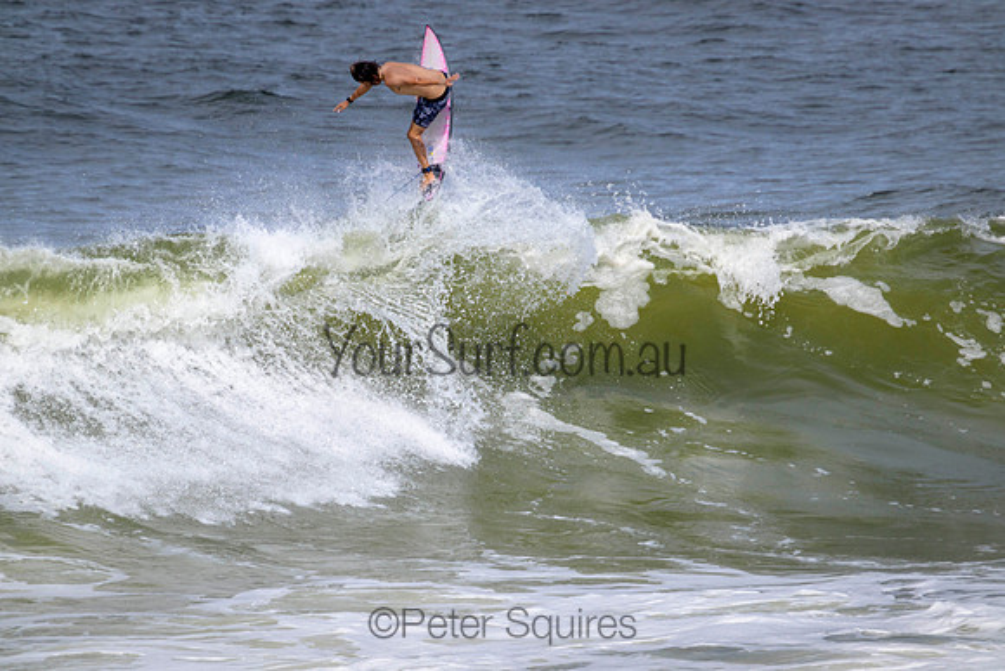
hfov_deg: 2.6
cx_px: 502
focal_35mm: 800
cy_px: 336
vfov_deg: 1.7
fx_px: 22338
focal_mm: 800
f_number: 11
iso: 640
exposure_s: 1/2000
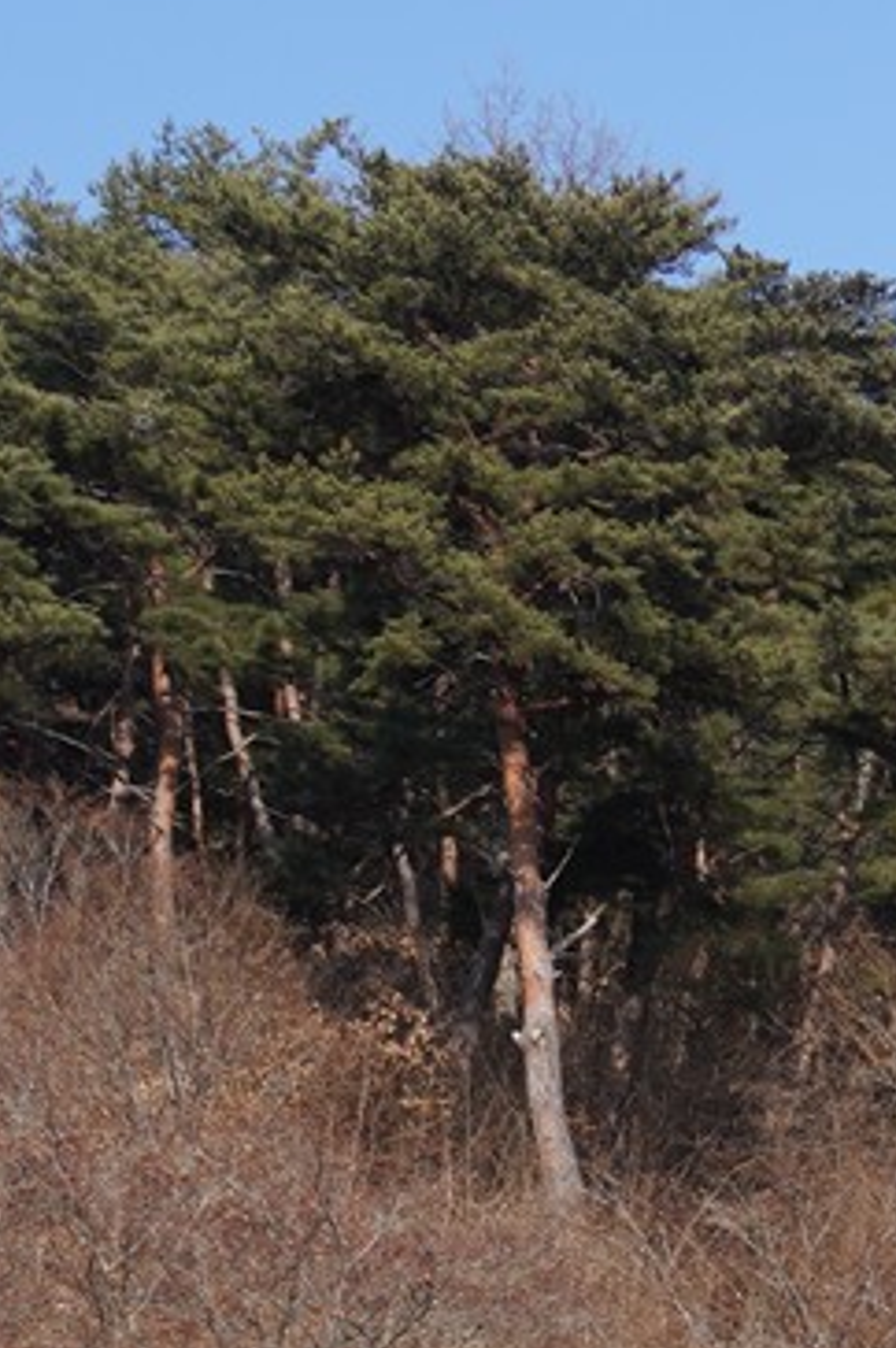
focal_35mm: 154
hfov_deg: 7.1
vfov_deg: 12.5
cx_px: 3306
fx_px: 5760
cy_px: 2233
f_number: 11
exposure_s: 1/100
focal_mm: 28
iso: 100
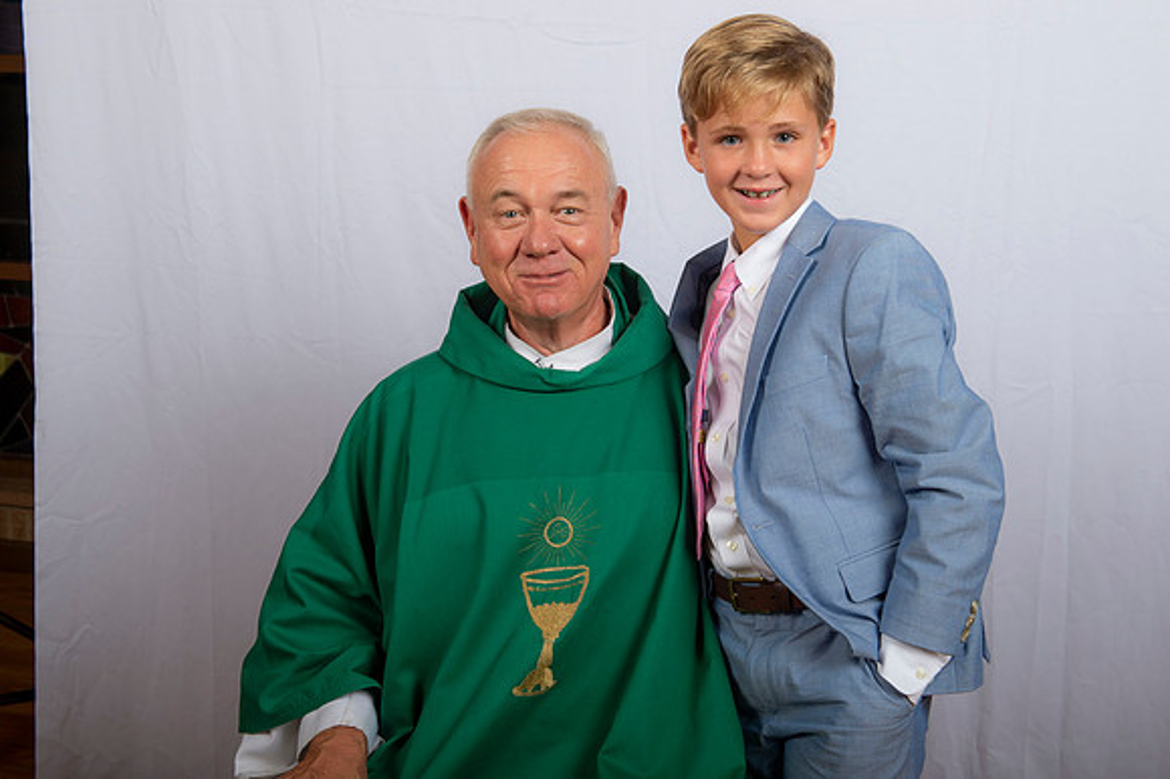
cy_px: 390
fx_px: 1559
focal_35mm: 48
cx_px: 585
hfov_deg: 41.1
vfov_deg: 28.0
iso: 320
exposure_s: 1/200
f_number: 8
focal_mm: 48
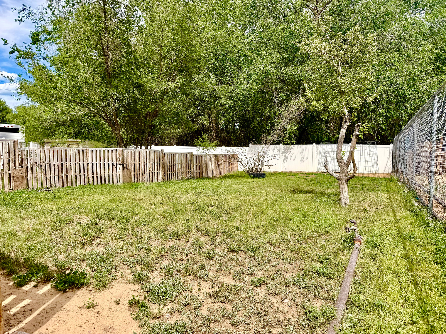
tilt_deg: -4.3
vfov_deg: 56.8
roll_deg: +0.4
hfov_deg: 71.6
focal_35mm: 24
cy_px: 167
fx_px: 309
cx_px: 223
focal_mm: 6.76
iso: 80
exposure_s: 1/3584
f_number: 1.78
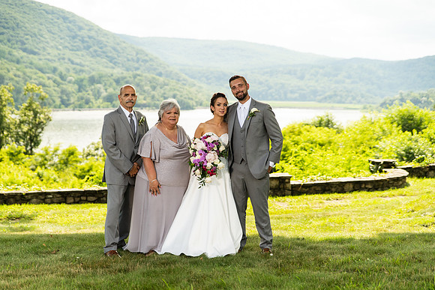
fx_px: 846
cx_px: 218
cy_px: 145
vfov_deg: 19.5
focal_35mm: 70
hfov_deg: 28.8
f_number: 2.8
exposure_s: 1/4000
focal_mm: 70
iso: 1000
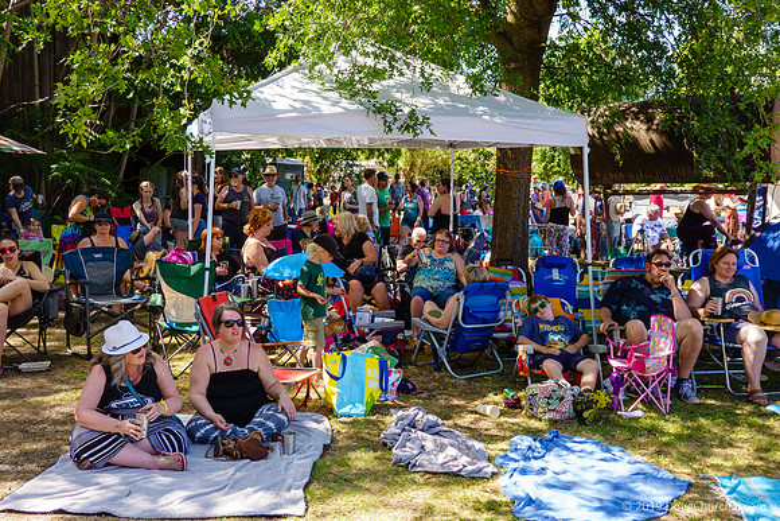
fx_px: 823
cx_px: 390
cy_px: 260
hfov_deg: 50.7
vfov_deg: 35.1
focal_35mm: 38
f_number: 5.6
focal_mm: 14.12
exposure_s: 1/60
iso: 125
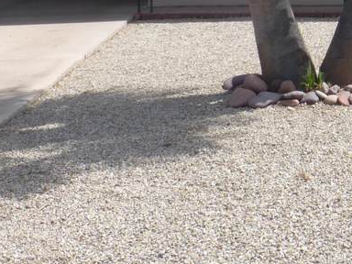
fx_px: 813
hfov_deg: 22.9
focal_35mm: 80
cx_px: 392
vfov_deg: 16.9
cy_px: -116
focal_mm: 4.3
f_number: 4
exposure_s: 1/800
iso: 100
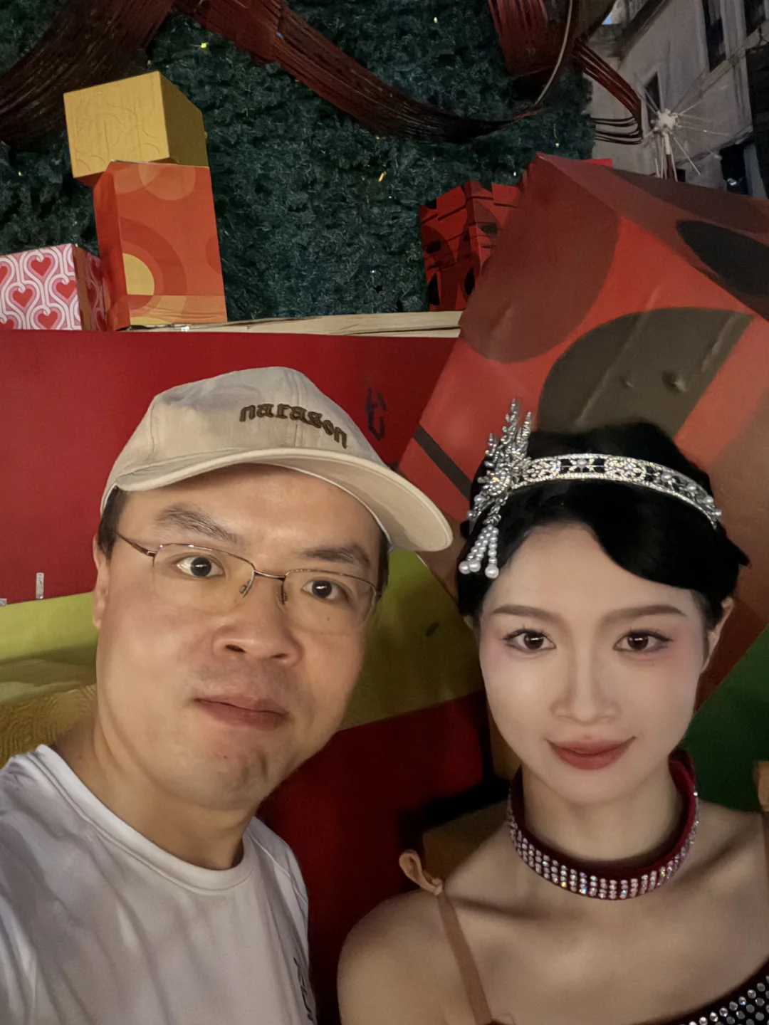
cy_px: 512
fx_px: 889
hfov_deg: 46.8
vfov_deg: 60.0
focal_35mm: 30
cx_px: 384
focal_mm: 2.71
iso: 2500
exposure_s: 1/17
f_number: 1.9
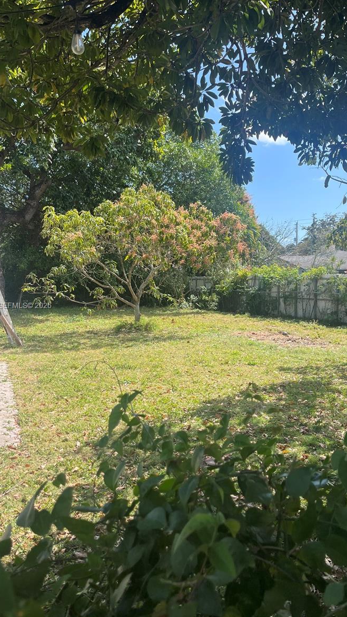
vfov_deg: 66.1
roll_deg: +0.7
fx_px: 475
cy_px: 306
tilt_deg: -5.3
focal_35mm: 29
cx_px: 191
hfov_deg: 40.1
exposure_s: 1/1355
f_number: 1.6
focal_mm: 5.1
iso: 50
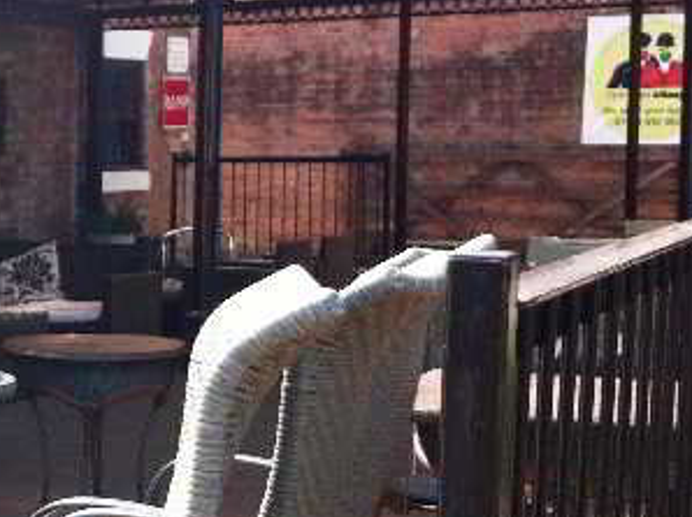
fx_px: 1878
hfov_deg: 19.8
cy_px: 225
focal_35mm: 94
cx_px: -111
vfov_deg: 15.7
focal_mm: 3.85
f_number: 2.8
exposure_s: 1/331
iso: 80
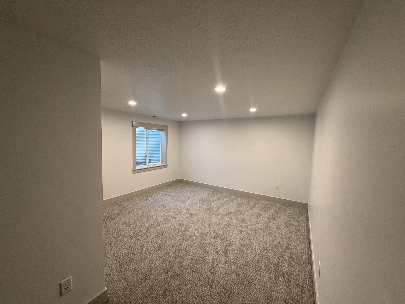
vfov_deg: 85.7
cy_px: 152
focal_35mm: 14
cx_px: 202
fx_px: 164
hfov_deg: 102.1
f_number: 2.2
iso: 200
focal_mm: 2.22
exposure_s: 1/120
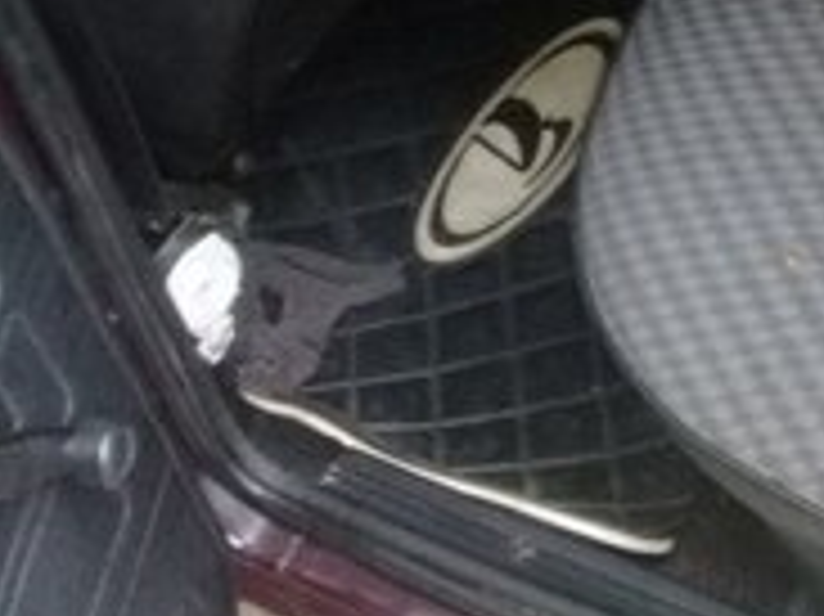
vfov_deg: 15.5
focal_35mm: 84
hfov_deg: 22.4
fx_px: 1998
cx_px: 833
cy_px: -441
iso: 160
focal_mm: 3.3
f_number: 2.2
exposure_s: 1/33
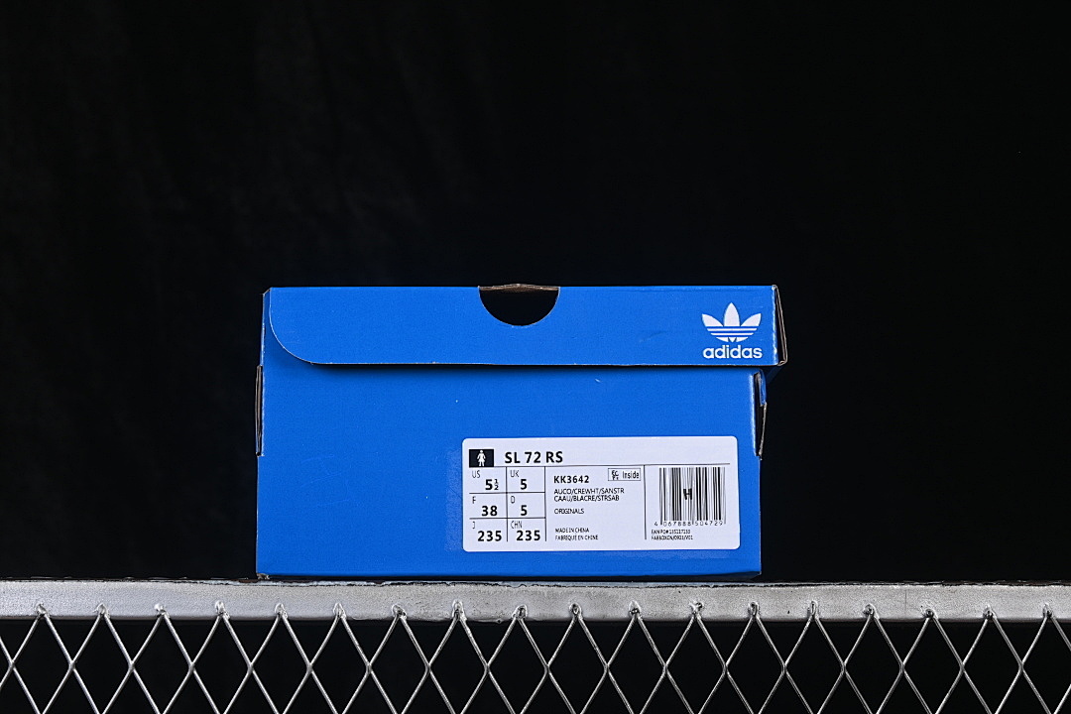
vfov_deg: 18.2
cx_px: 536
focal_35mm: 75
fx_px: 2231
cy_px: 357
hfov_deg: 27.0
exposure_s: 1/80
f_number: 8
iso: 160
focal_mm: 50
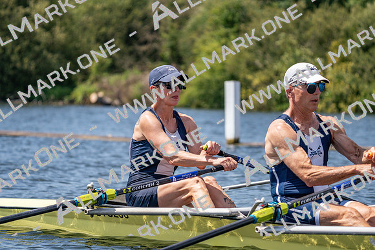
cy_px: 125
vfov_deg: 6.9
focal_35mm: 200
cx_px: 188
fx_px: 2084
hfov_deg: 10.3
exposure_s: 1/2000
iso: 250
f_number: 5.6
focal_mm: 200
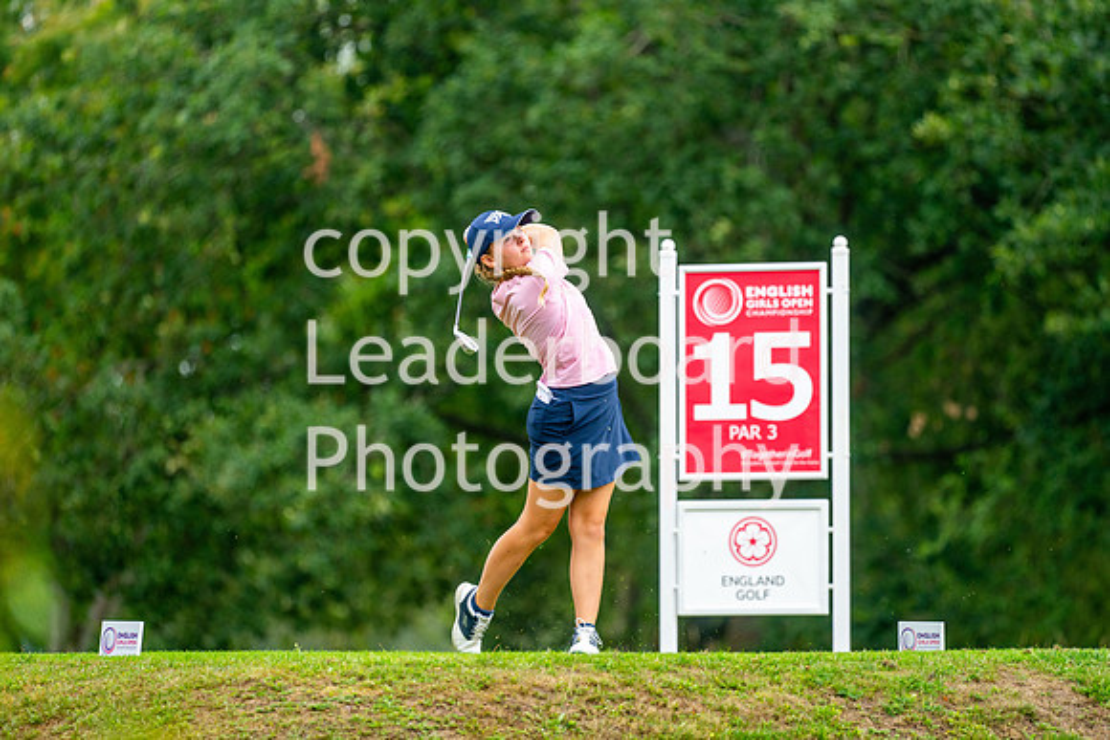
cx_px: 555
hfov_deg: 6.9
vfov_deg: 4.6
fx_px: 9252
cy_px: 370
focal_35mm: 300
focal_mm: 300
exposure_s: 1/1000
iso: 400
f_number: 4.5
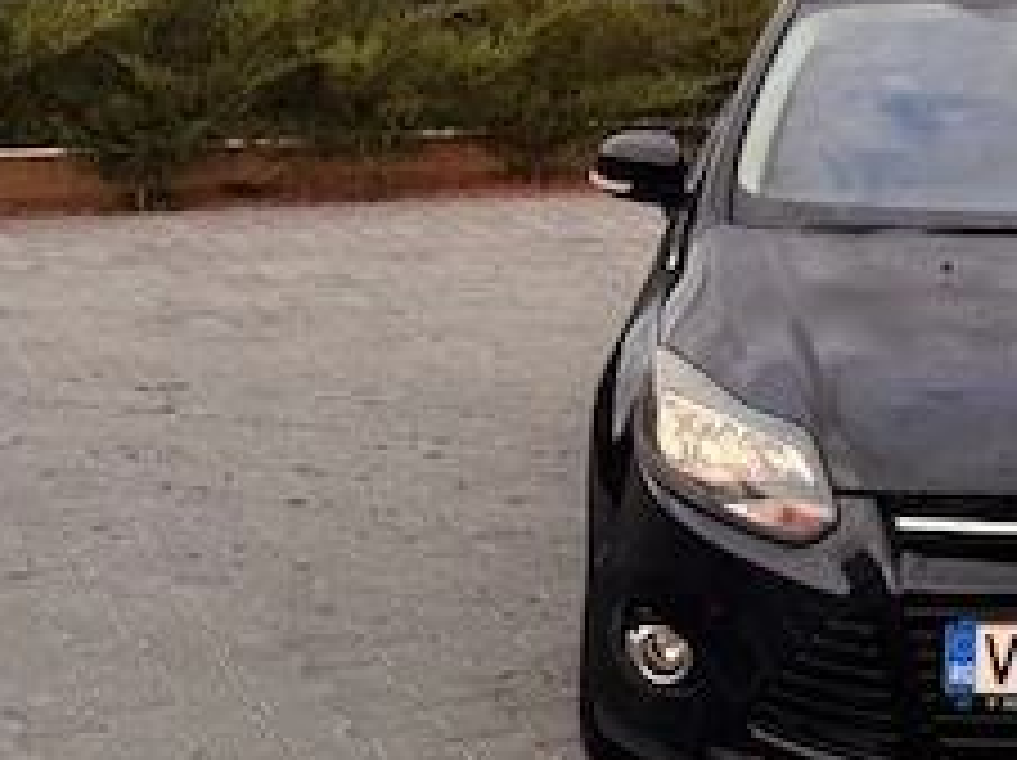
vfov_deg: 16.8
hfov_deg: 21.9
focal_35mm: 85
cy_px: -54
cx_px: 1089
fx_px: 2495
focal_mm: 6.76
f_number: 1.78
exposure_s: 1/196
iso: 64
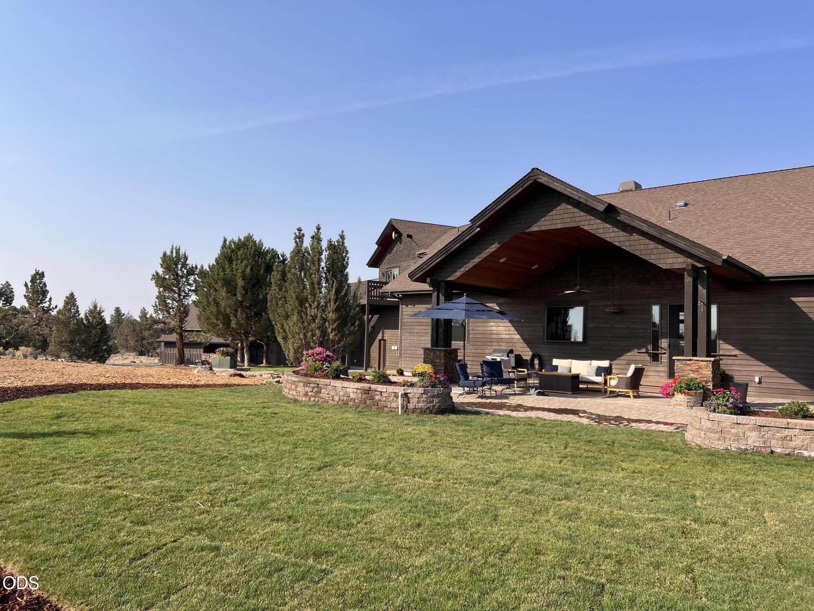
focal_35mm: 26
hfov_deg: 67.3
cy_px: 306
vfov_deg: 53.1
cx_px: 407
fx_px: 611
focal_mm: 5.7
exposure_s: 1/3077
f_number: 1.5
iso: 50
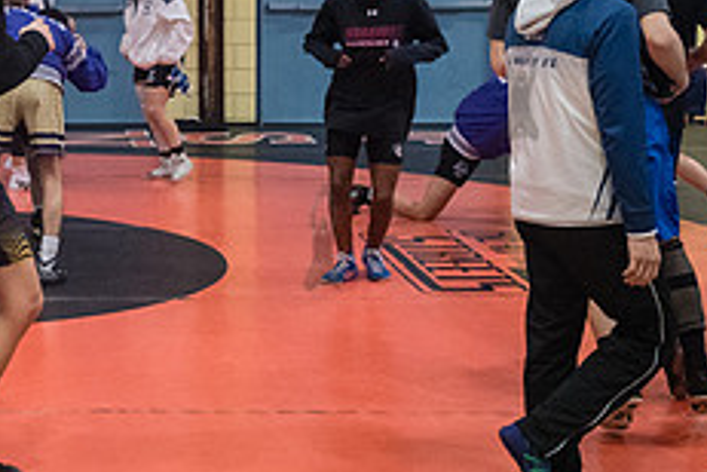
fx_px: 1728
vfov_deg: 15.4
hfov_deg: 21.9
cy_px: 87
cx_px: -73
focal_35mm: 88
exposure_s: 1/400
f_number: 4
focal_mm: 35
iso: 8000
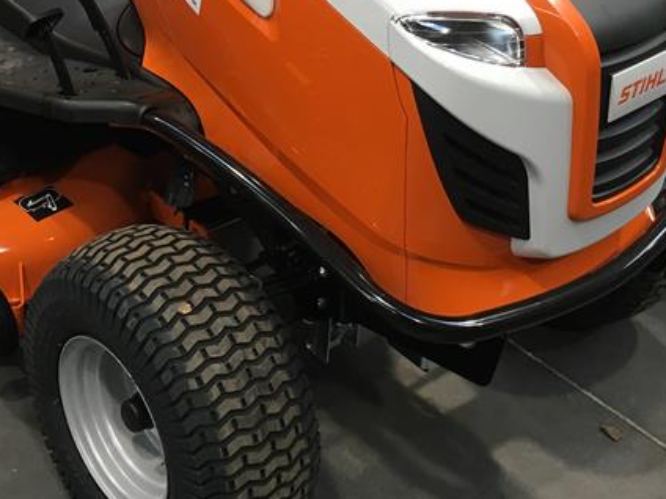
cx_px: 187
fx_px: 1251
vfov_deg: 21.8
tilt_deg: -24.2
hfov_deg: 29.5
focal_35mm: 65
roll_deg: -1.8
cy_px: 11
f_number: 2.2
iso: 50
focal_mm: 4.15
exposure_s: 1/33
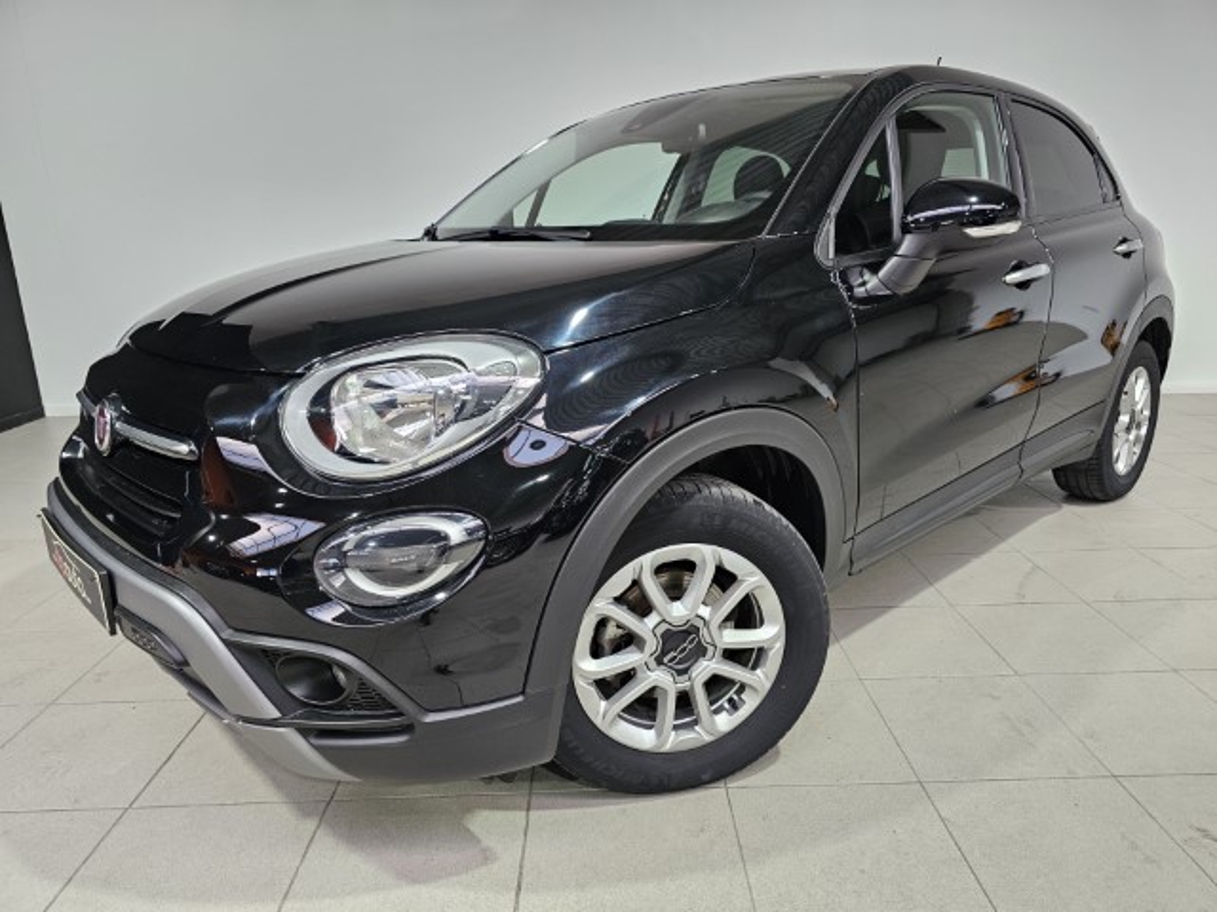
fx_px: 809
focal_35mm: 23
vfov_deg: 58.9
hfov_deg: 73.9
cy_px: 456
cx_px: 608
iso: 200
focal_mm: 6.3
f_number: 1.7
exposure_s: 1/180
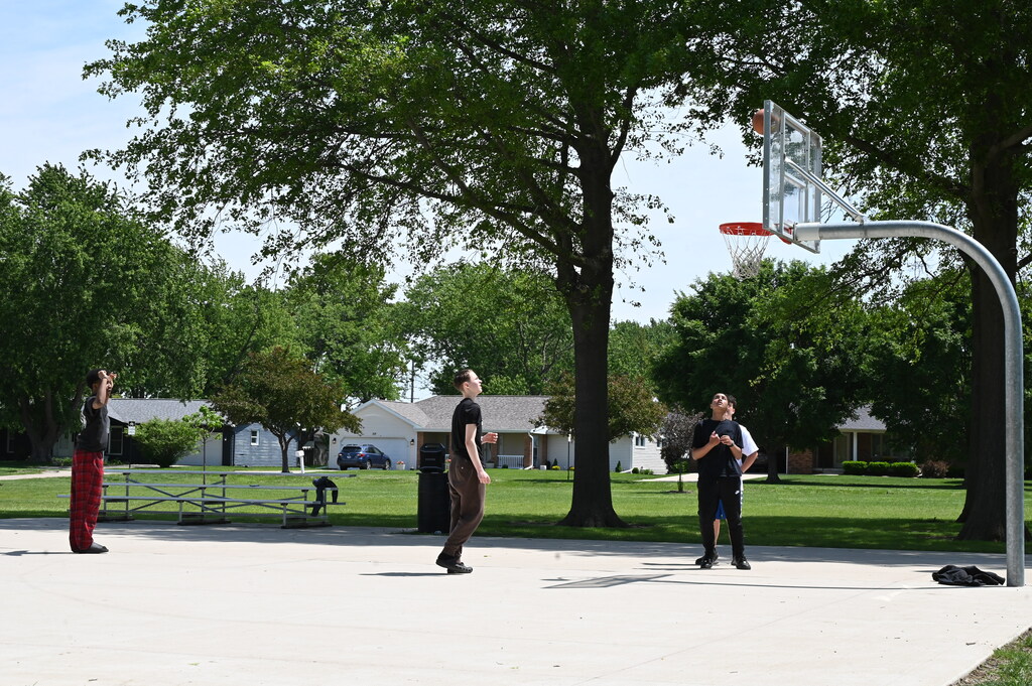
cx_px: 516
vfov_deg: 22.6
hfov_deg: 33.4
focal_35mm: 60
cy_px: 343
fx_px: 1719
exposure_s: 1/640
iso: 800
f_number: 13
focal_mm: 60
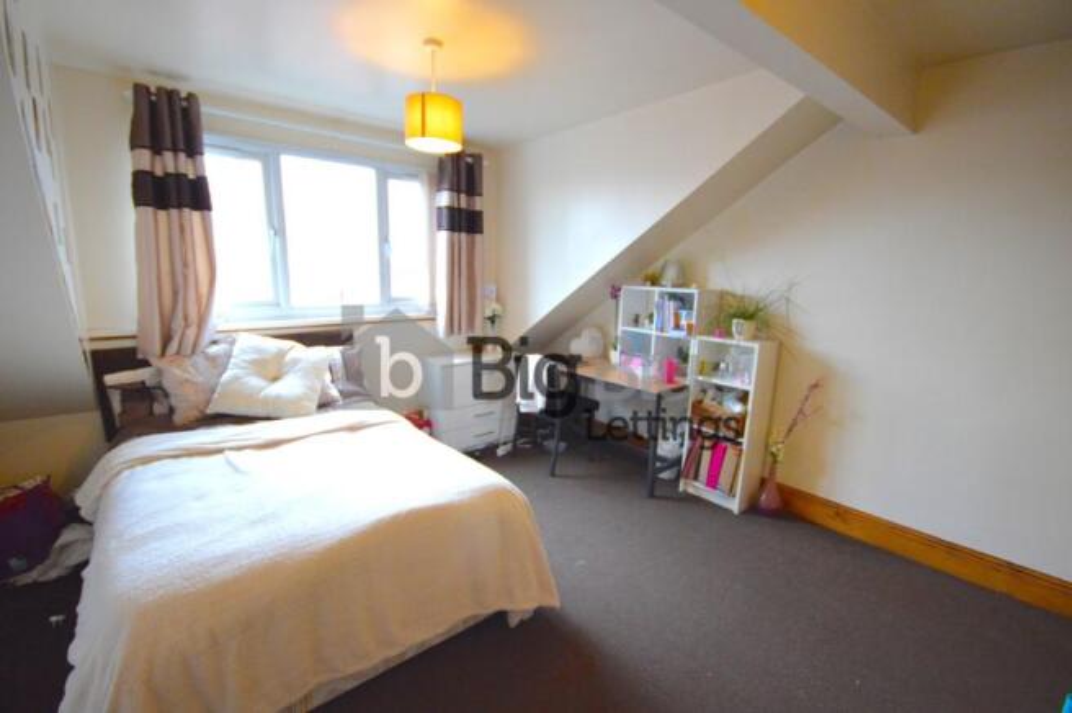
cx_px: 536
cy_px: 356
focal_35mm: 15
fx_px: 446
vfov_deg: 77.2
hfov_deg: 100.4
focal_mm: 10
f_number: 4
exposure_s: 1/60
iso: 2800
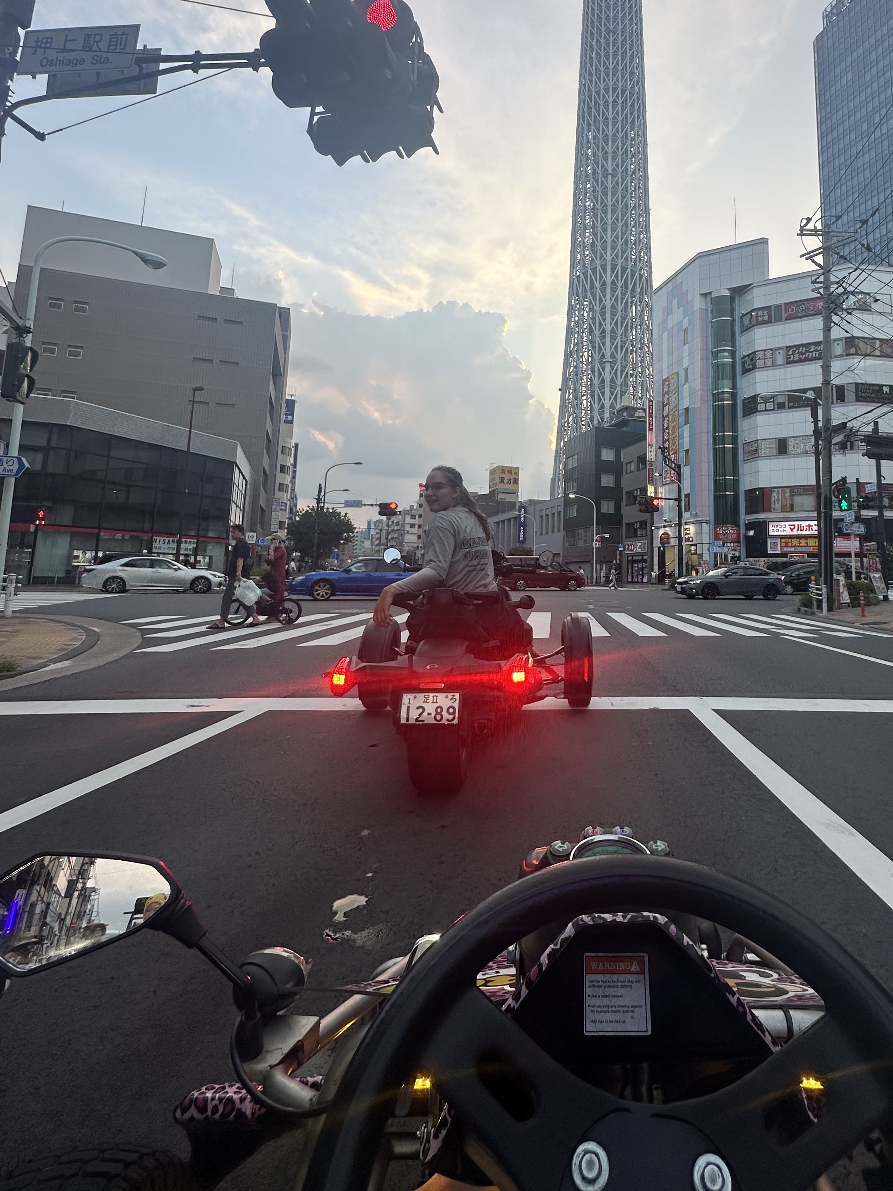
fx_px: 654
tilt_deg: +9.2
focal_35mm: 19
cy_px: 485
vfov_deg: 83.8
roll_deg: -0.6
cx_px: 575
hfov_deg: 67.3
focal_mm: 2.22
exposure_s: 1/215
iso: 40
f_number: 2.2
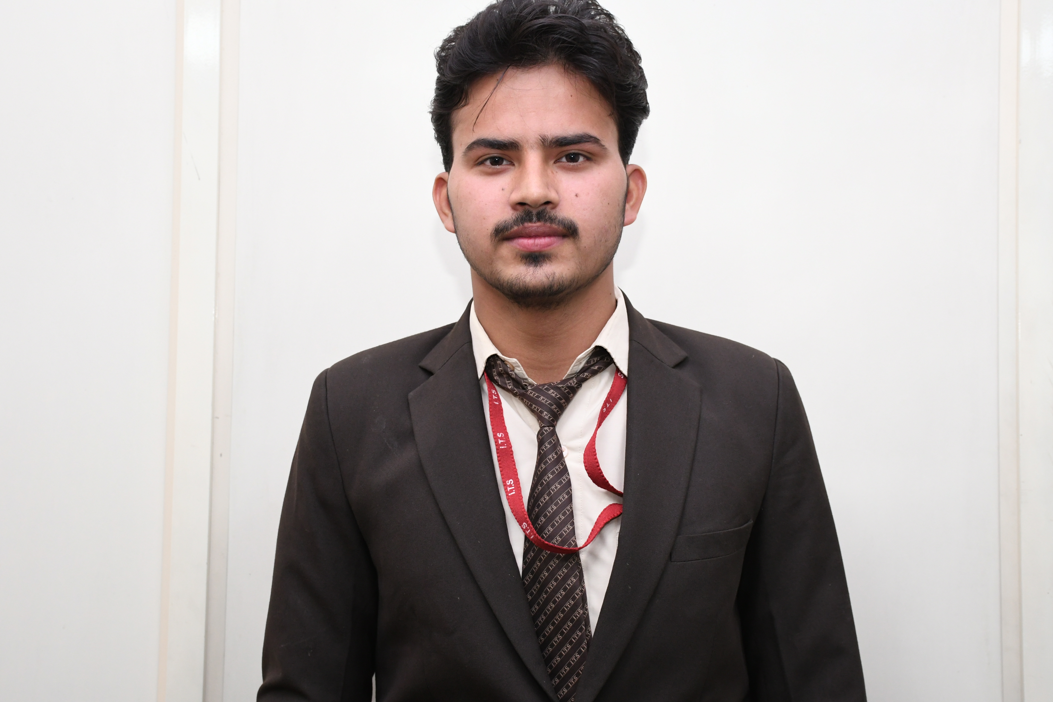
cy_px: 324
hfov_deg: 36.9
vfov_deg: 25.1
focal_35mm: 54
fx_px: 1579
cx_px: 548
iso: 1000
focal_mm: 32
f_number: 4.5
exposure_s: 1/125
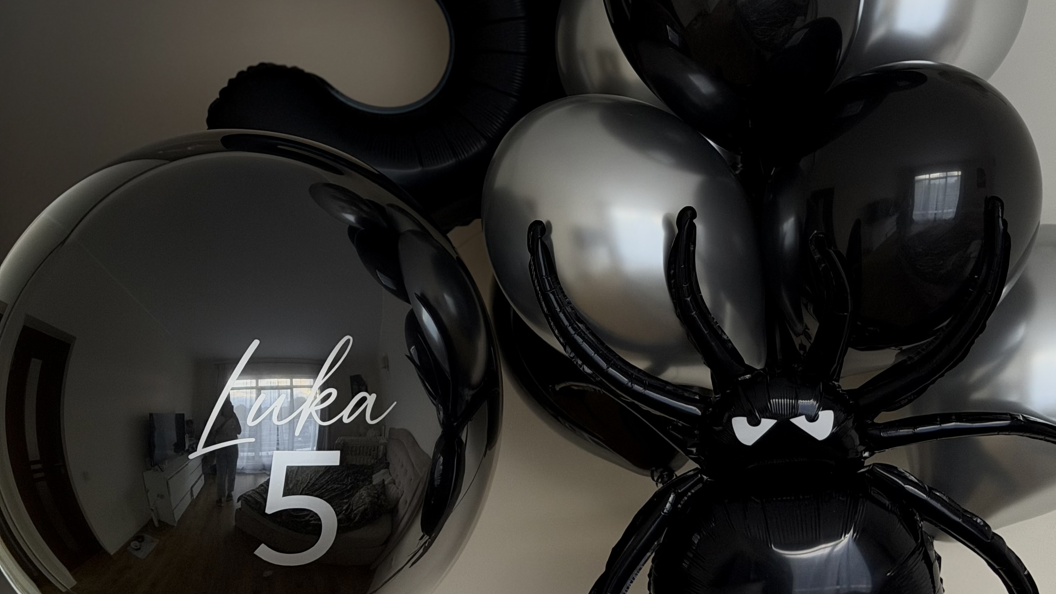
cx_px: 530
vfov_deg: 17.1
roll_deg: +1.0
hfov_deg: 30.2
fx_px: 1960
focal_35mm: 70
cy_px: 128
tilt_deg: +5.9
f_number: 1.78
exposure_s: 1/44
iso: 250
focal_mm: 6.76
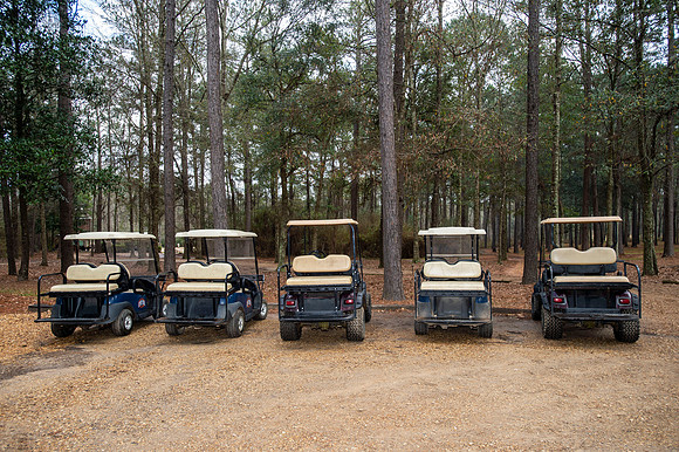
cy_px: 226
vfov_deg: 49.5
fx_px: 490
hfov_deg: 69.4
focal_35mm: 26
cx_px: 340
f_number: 5
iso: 180
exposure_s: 1/200
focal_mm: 26
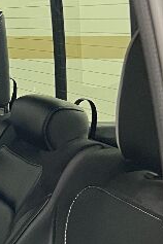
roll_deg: -0.2
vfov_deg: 17.1
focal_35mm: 117
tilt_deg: -16.8
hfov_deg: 9.7
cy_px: 246
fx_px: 795
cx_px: -279
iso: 500
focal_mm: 5.7
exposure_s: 1/40
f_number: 1.5
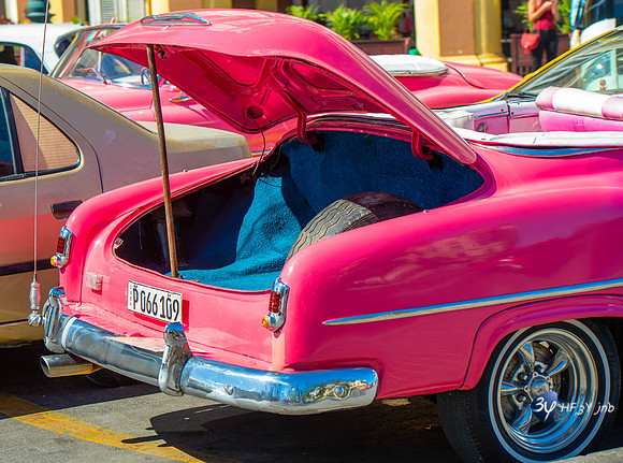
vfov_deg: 14.3
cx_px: 219
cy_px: 194
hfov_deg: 19.2
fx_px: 1841
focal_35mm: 103
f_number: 5.6
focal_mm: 82
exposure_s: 1/320
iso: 100
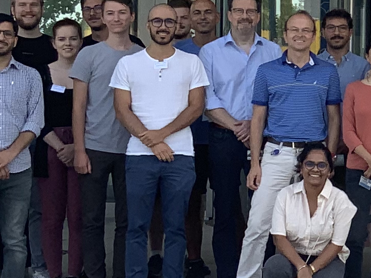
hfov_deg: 11.2
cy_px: 61
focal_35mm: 163
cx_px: 686
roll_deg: -1.5
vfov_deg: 9.1
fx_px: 1747
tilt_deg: +0.2
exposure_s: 1/524
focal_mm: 3
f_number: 1.8
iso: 16
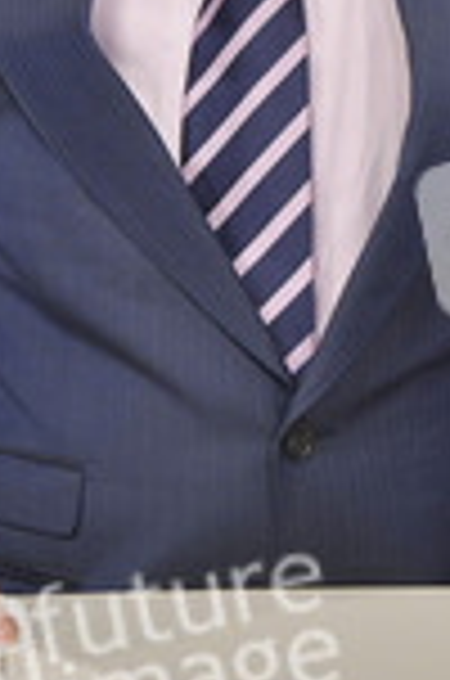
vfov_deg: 21.1
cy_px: -14
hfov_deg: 14.6
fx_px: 1752
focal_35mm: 93
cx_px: 238
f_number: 6.3
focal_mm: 35
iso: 2500
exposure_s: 1/200
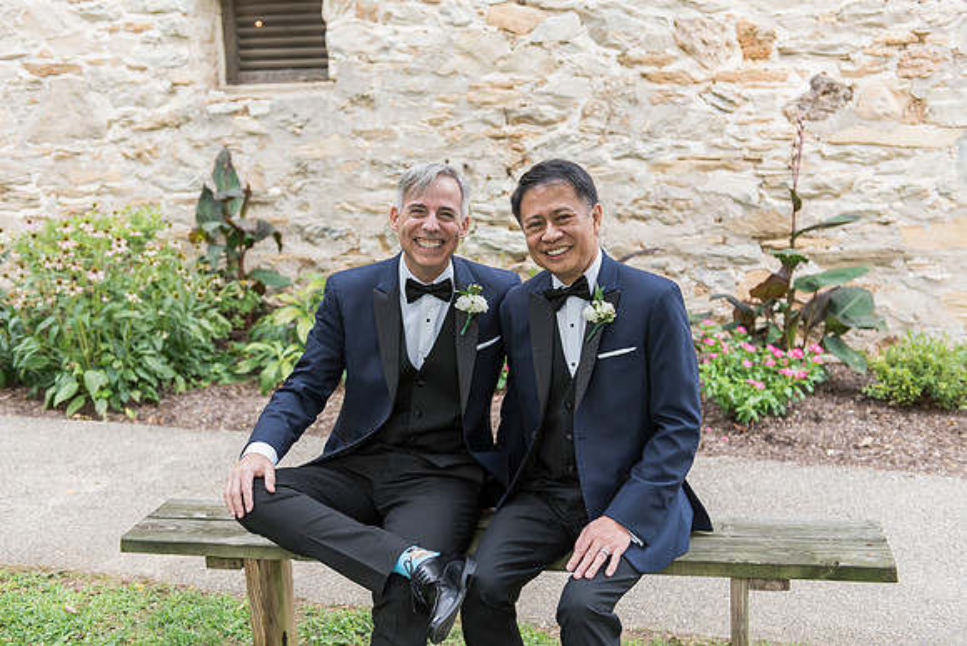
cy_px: 323
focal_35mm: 45
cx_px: 484
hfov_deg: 43.6
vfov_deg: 29.9
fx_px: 1209
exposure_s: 1/400
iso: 400
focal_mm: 45
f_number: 3.2
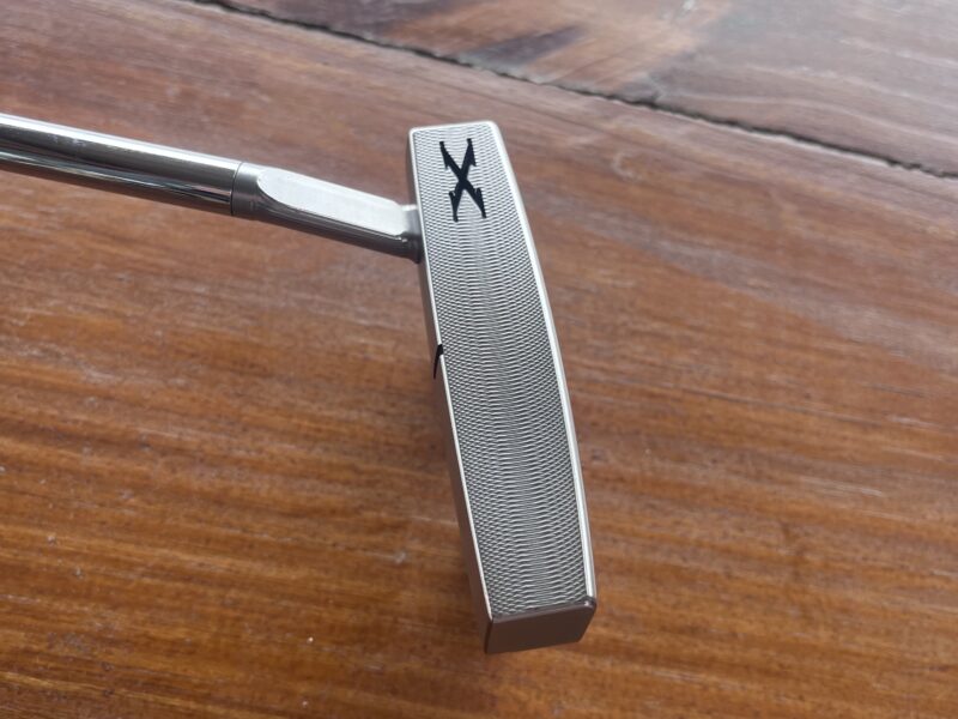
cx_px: 479
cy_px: 360
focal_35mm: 26
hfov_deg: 67.3
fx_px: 720
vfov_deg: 53.1
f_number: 1.6
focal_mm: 5.1
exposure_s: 1/122
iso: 32
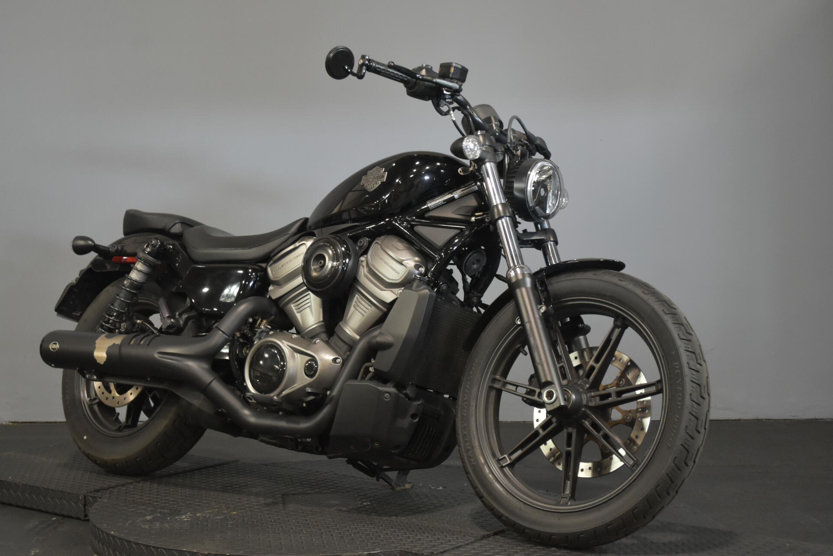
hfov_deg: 33.9
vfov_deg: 23.0
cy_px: 285
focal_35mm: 59
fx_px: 1366
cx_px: 412
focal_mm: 38
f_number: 5
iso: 1600
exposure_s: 1/30
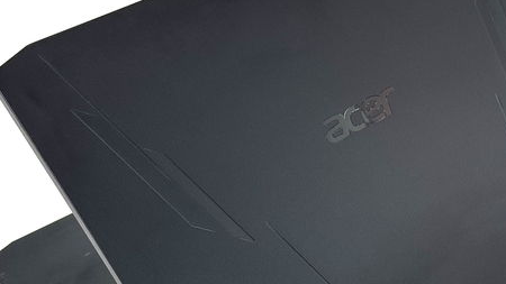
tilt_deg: -35.2
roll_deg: +1.2
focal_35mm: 93
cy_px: 190
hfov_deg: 22.9
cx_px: 288
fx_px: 1248
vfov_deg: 13.0
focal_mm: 6.76
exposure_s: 1/100
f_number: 1.78
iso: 64
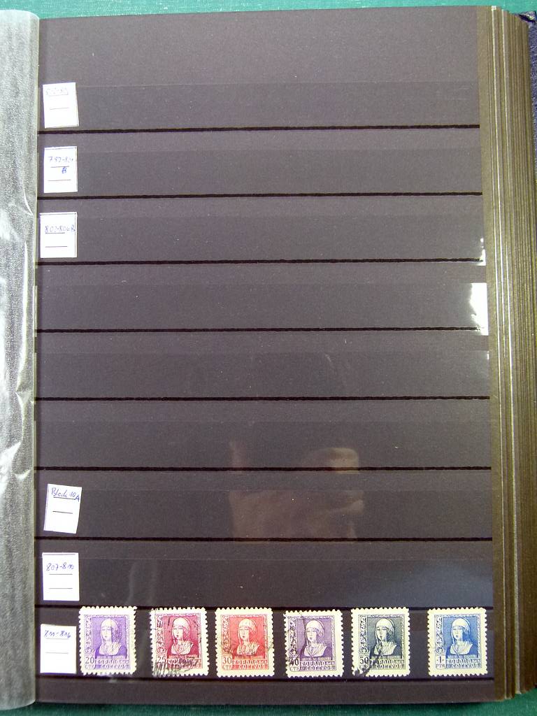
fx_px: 745
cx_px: 268
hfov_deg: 39.7
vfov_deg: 51.4
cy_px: 358
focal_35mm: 36
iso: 250
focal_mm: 6.5
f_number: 3.1
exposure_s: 1/60
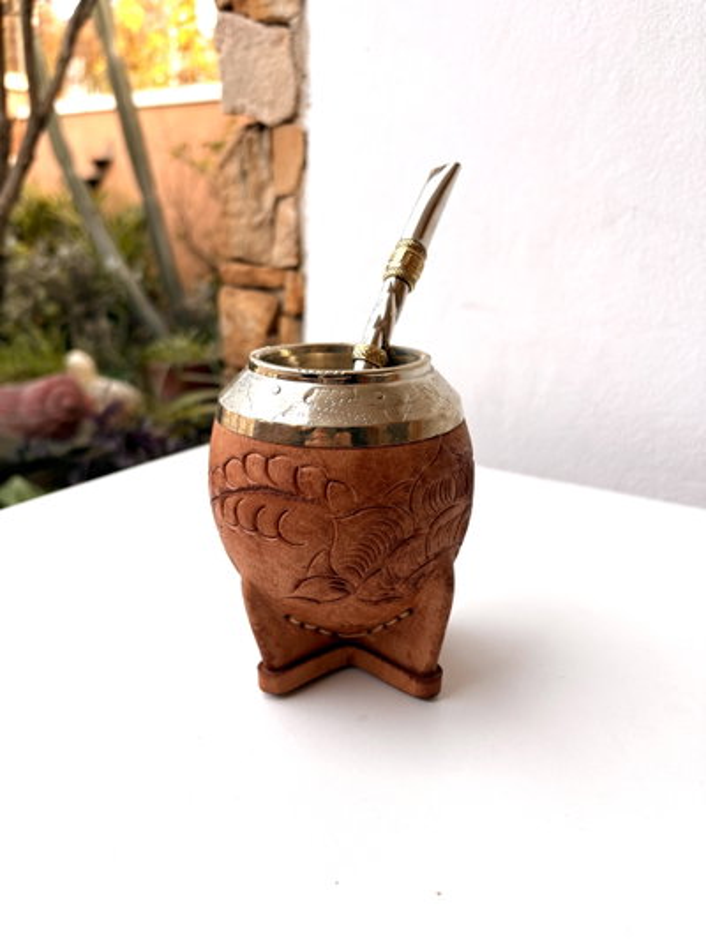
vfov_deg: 67.3
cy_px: 470
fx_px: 707
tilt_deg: -17.8
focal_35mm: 26
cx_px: 353
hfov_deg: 53.1
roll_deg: -2.2
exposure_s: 1/213
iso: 40
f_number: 1.6
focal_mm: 5.96
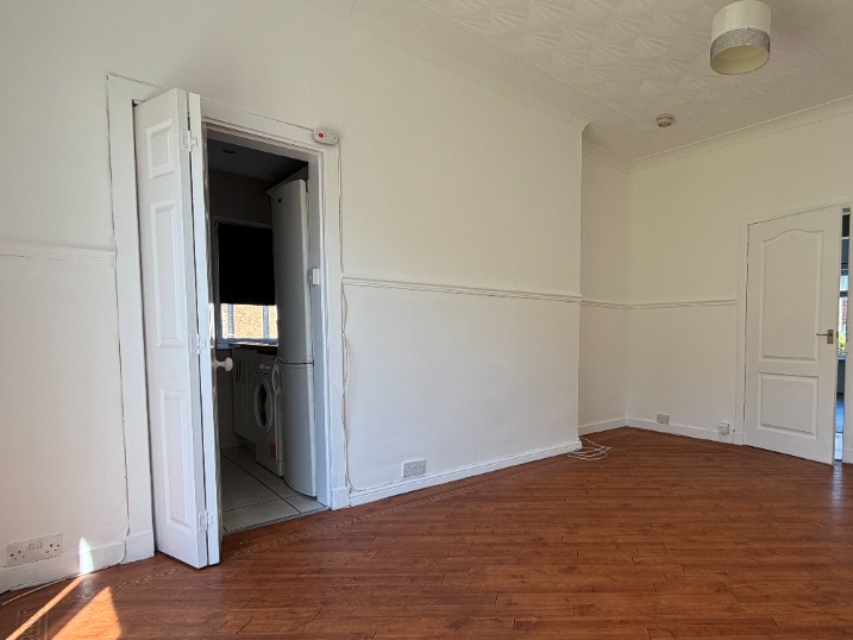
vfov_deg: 65.7
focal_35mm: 20
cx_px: 578
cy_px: 360
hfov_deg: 78.7
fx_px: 493
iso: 50
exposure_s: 1/121
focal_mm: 2.22
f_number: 2.2
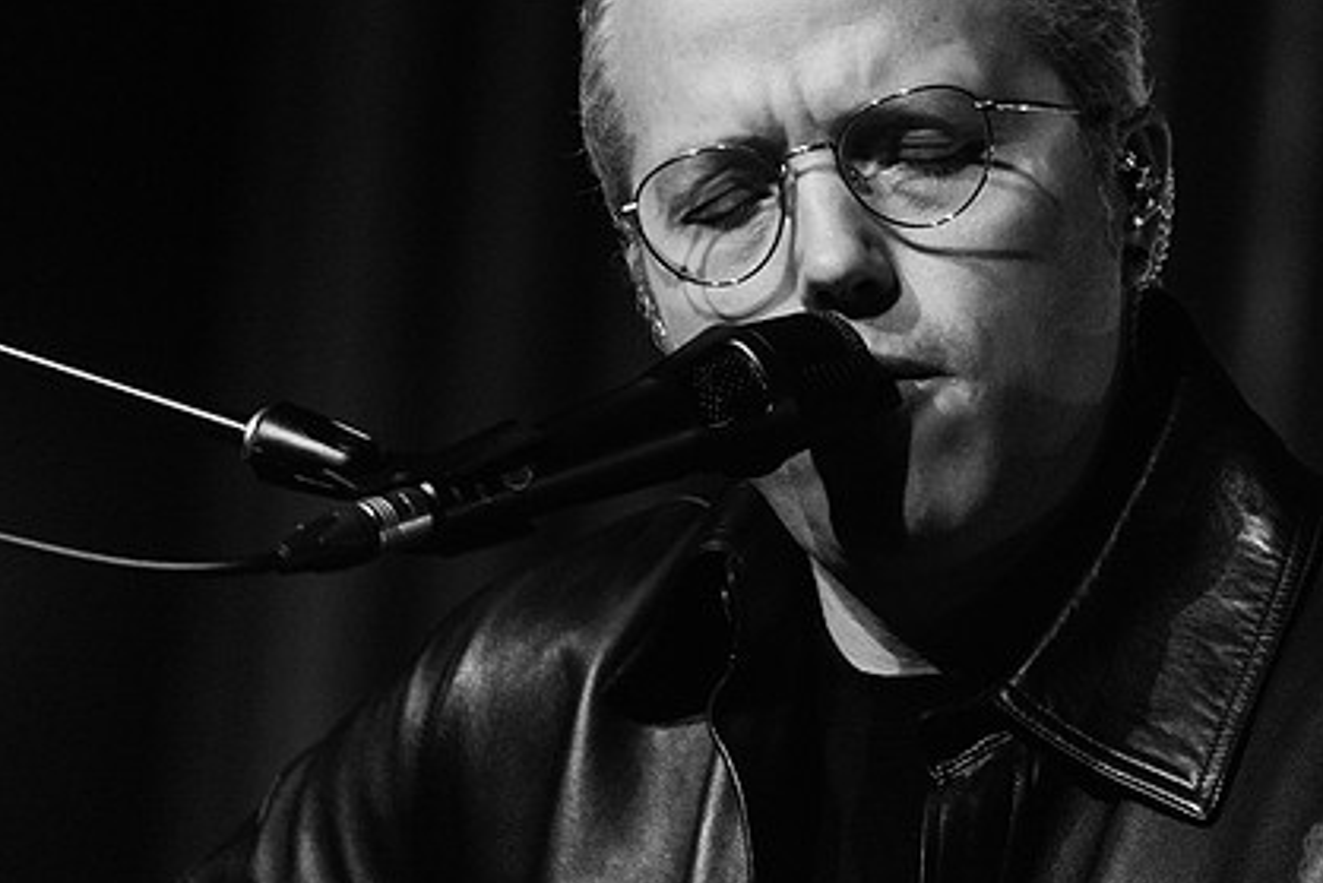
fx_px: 28048
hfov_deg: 2.7
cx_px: 756
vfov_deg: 1.8
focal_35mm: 763
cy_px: 318
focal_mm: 550
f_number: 6.3
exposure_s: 1/125
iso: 2500
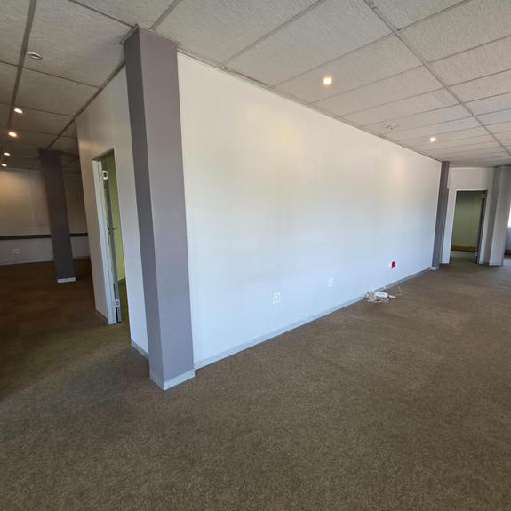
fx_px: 267
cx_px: 270
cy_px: 260
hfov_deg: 87.3
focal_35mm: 16
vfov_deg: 87.4
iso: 200
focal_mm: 2.2
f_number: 1.9
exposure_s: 1/100
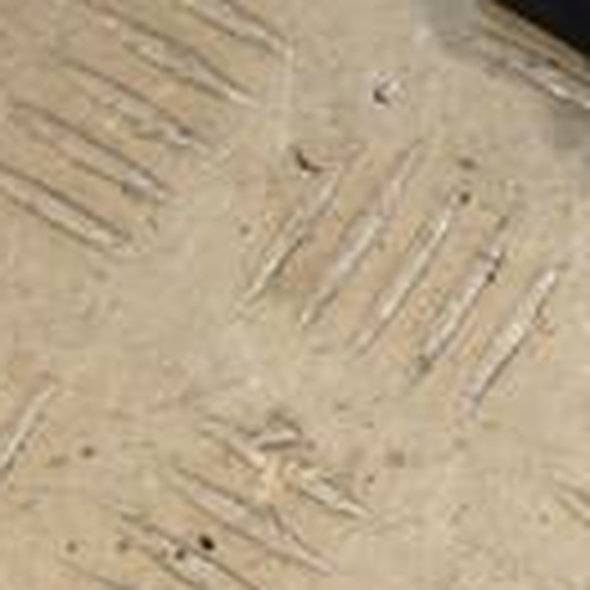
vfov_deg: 7.4
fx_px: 4512
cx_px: 1329
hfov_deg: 7.1
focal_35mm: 234
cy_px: -180
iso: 800
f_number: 10
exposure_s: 1/200
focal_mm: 40
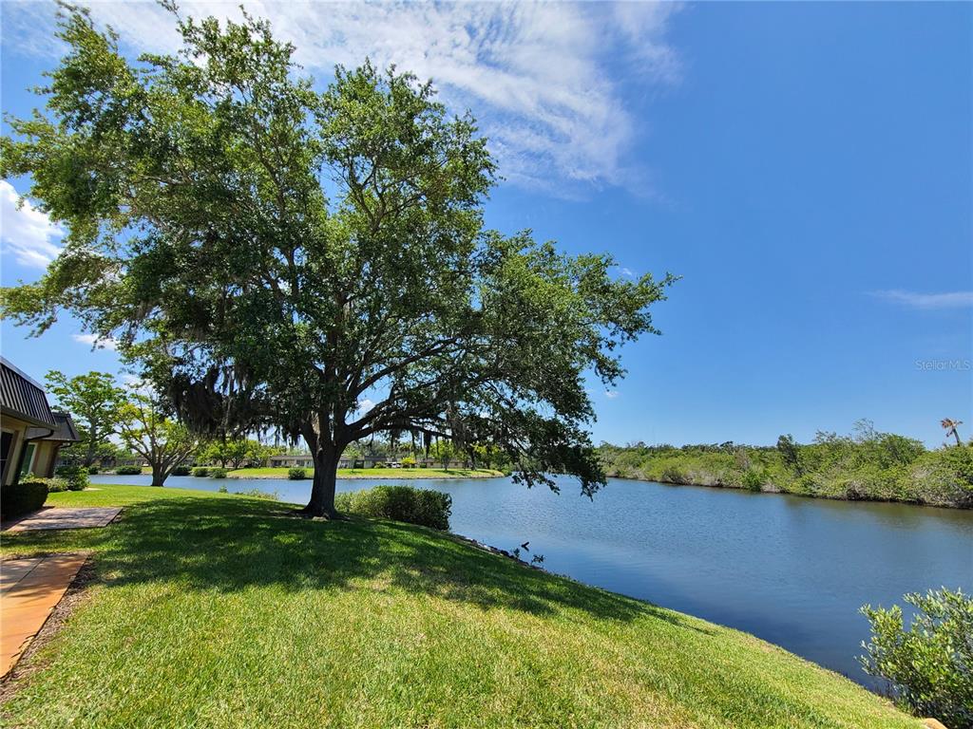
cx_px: 486
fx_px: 365
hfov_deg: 106.2
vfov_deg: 89.9
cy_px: 364
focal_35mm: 13
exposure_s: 1/1457
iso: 50
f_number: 2.2
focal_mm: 2.2
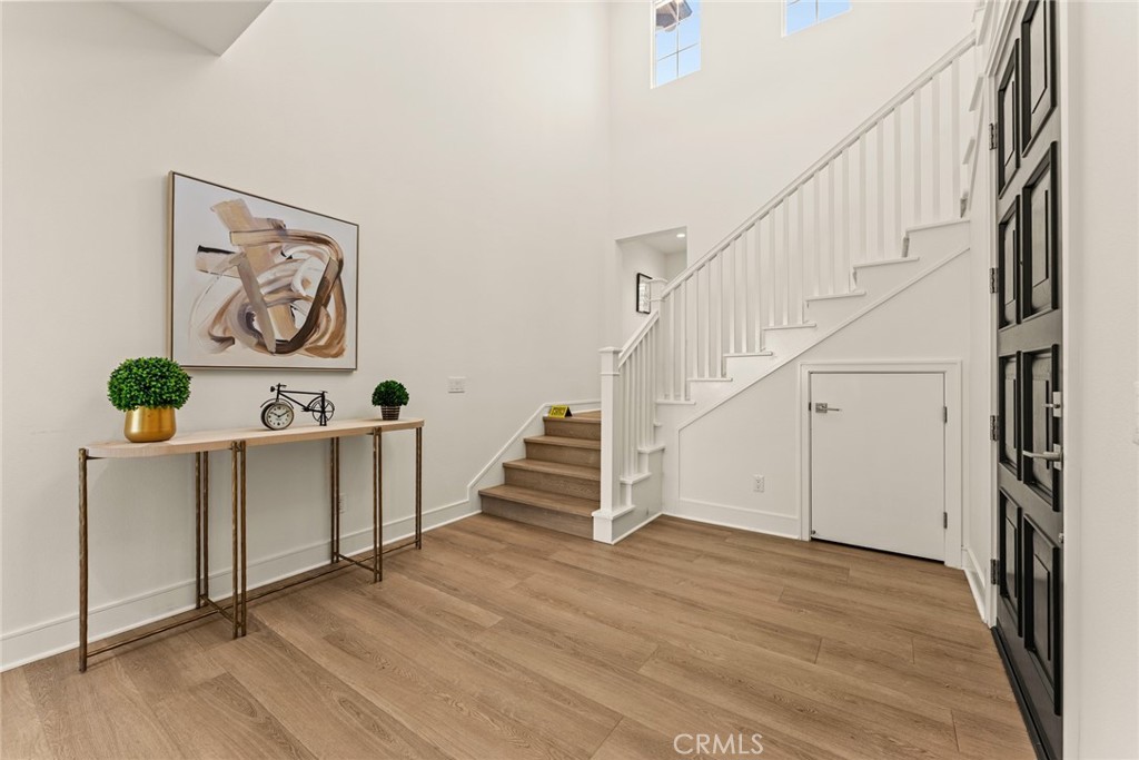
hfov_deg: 101.9
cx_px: 570
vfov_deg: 78.9
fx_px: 462
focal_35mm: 15
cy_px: 380
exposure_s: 1/10
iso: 320
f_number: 6.3
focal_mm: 14.6
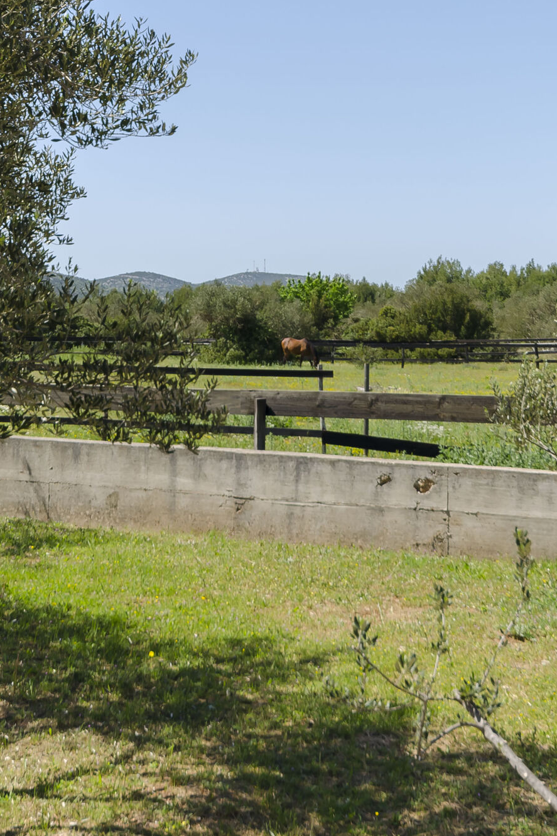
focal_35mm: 63
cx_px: 265
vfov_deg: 31.8
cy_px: 324
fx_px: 1462
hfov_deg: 21.6
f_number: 7.1
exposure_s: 1/200
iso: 100
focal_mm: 20
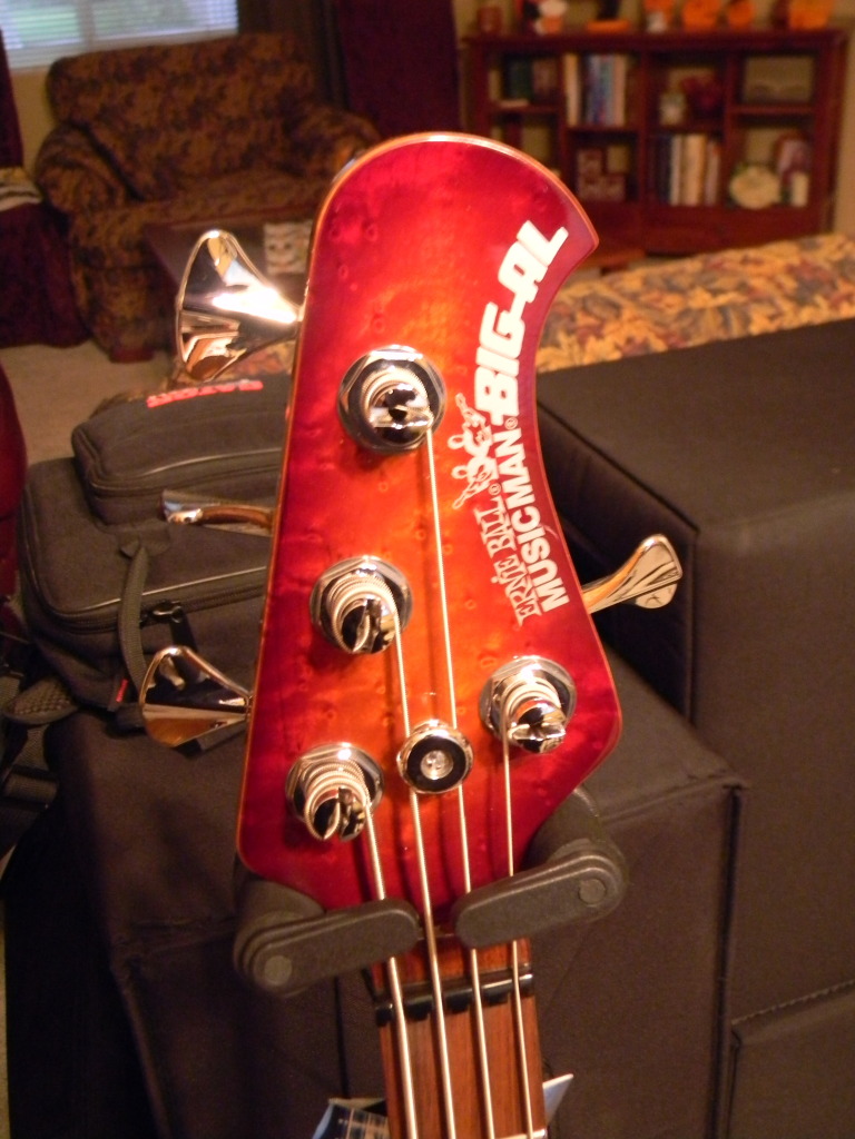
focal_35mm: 36
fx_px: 1186
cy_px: 570
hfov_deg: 39.7
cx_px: 428
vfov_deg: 51.4
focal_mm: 6.4
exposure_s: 1/3.33
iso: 400
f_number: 3.7
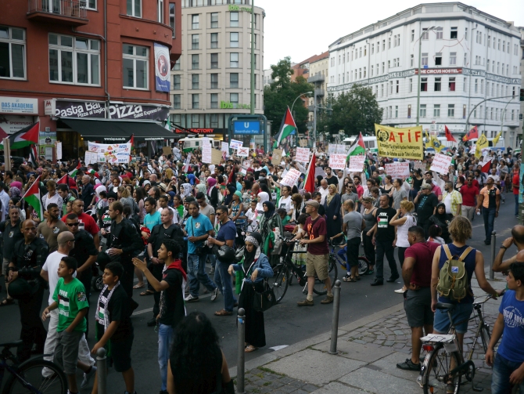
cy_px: 197
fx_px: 606
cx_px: 262
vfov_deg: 36.0
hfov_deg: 46.8
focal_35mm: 40
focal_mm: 20
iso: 160
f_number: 1.7
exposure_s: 1/640
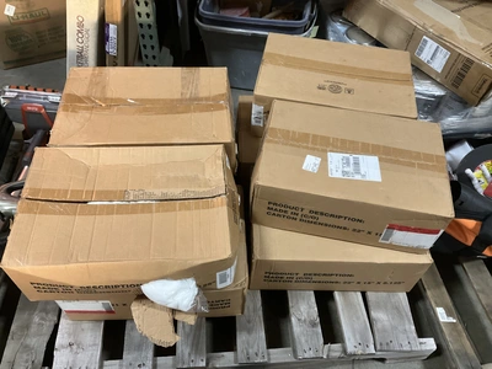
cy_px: 184
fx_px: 412
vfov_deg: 48.2
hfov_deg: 61.7
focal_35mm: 29
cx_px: 246
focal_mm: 3
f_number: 1.8
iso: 250
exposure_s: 1/30
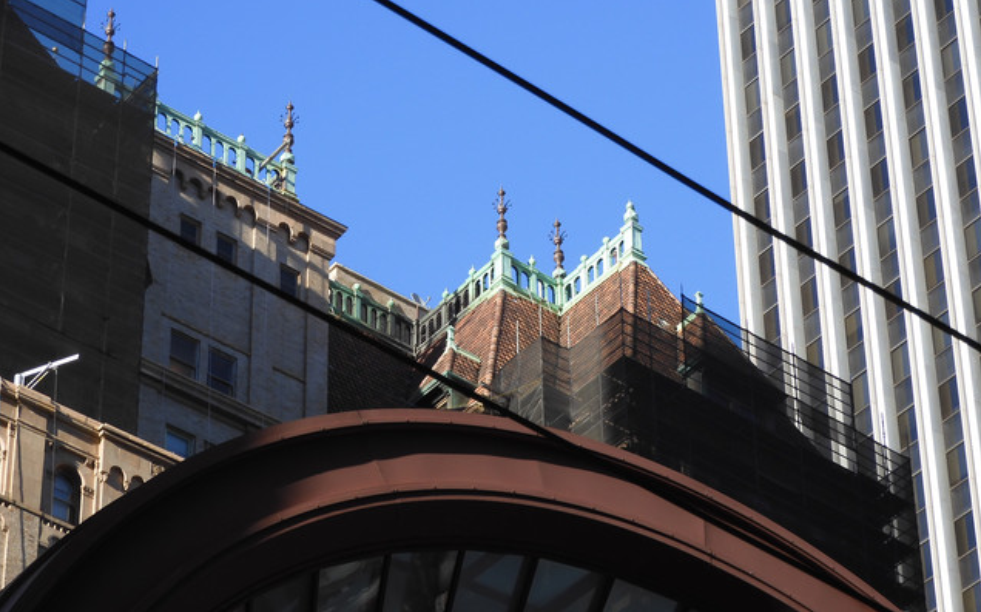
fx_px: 3421
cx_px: 492
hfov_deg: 16.3
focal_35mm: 128
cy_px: 291
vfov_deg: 10.2
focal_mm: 21.4
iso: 100
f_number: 5
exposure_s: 1/200
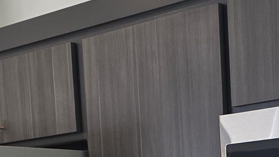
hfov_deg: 18.5
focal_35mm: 114
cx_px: 246
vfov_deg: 9.9
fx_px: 844
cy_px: 310
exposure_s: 1/120
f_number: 1.7
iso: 200
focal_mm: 6.3
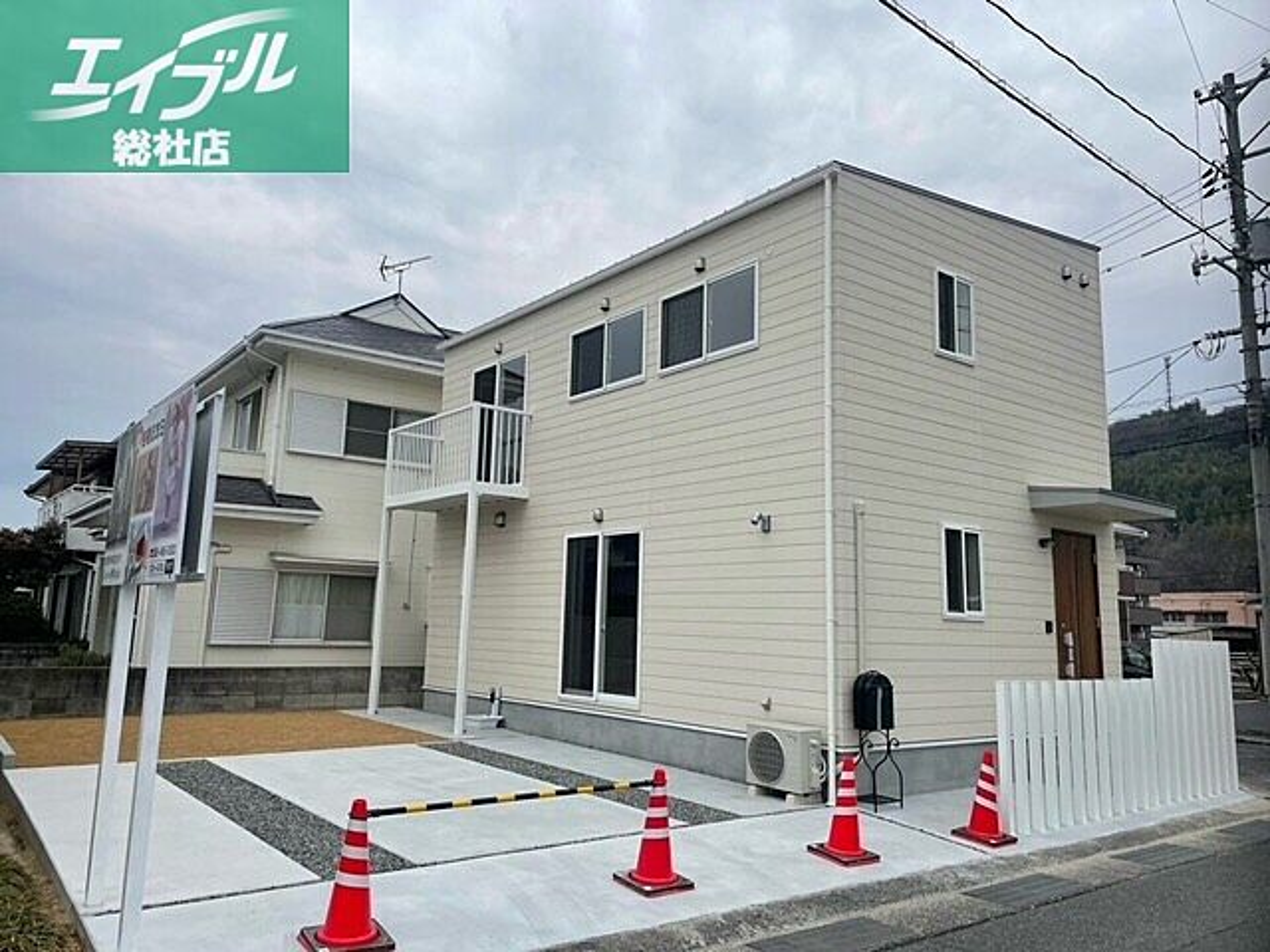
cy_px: 476
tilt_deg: +9.6
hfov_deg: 67.3
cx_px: 635
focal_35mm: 26
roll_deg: -1.3
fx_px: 954
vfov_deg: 53.1
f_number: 1.6
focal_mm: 4.2
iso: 32
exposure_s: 1/2681
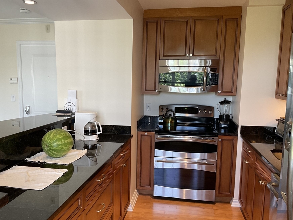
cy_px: 123
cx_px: 132
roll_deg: -0.8
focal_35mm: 34
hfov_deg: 53.9
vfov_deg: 41.7
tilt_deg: -8.8
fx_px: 288
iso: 50
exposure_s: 1/60
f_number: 1.8
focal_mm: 3
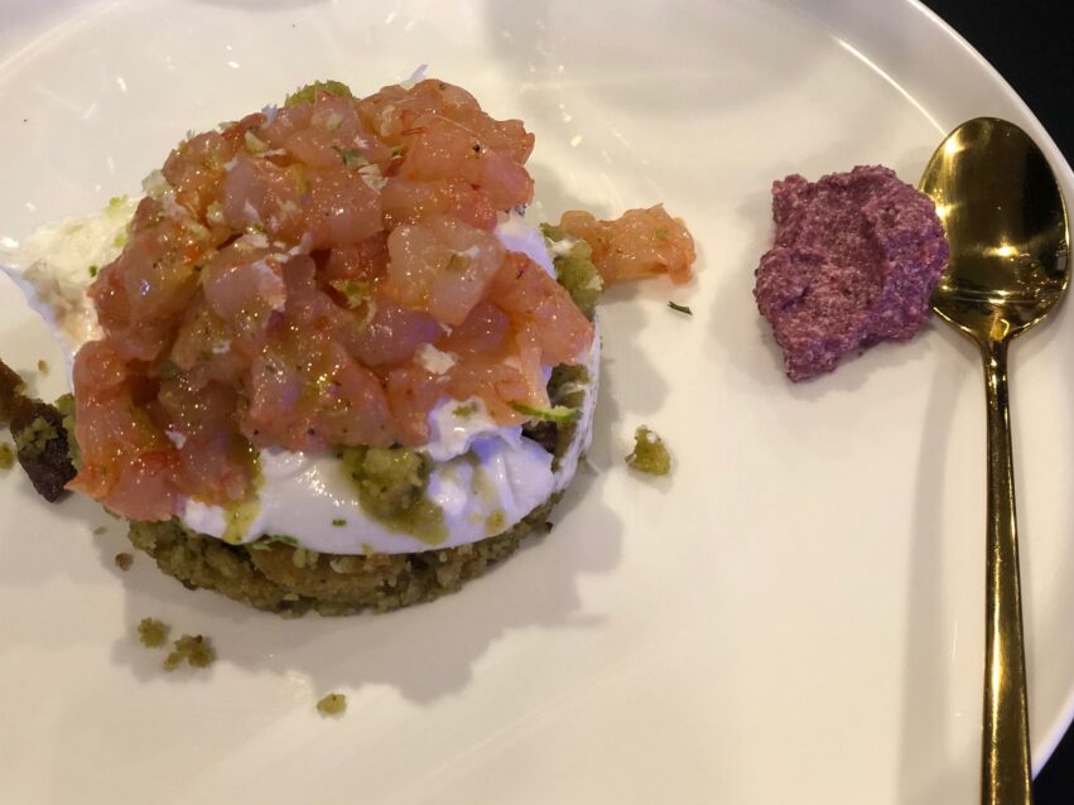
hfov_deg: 34.9
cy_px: 413
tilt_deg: -57.7
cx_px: 517
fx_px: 1706
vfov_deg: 26.6
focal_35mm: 55
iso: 160
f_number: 2.4
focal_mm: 6
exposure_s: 1/25
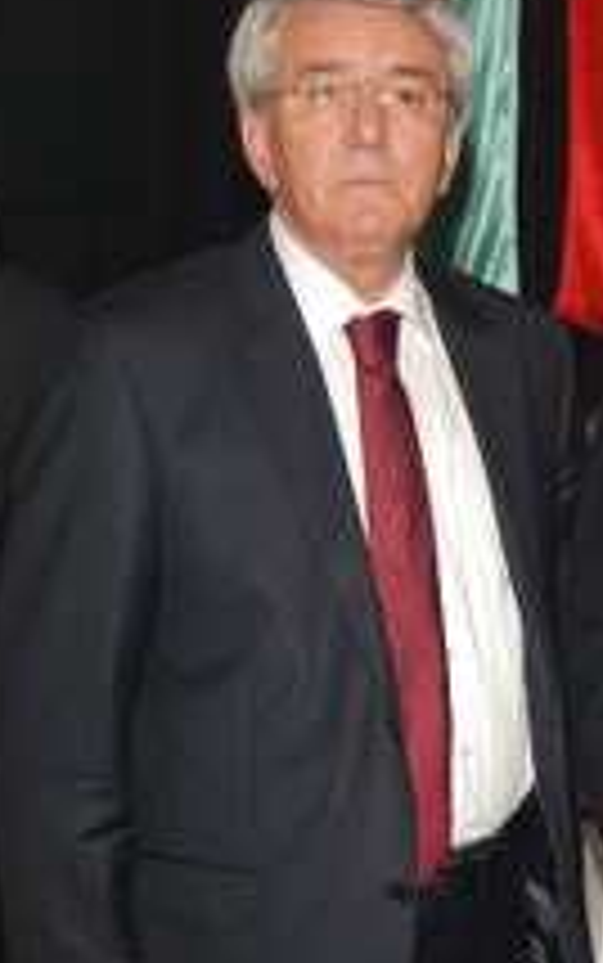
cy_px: 490
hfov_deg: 13.1
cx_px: 842
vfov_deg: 21.6
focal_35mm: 96
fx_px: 2521
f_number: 4.2
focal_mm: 32
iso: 200
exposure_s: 1/60
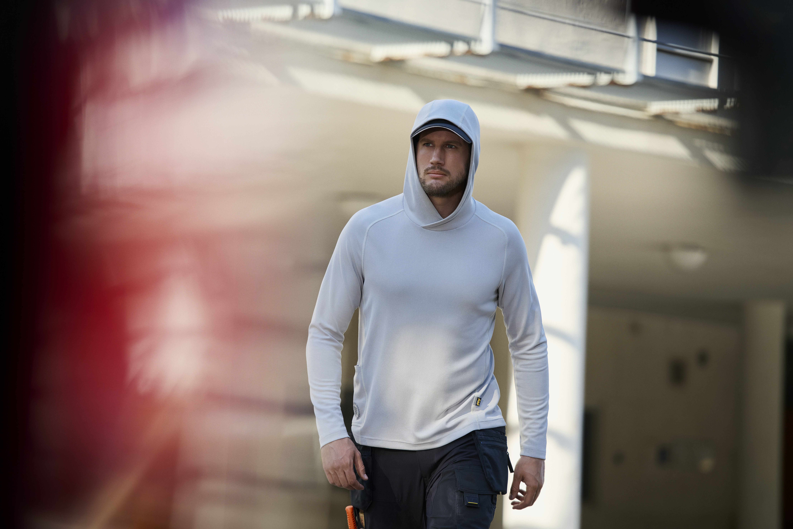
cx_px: 396
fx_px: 3744
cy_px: 264
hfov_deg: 12.1
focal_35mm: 170
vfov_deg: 8.1
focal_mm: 170
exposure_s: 1/800
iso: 320
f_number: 4
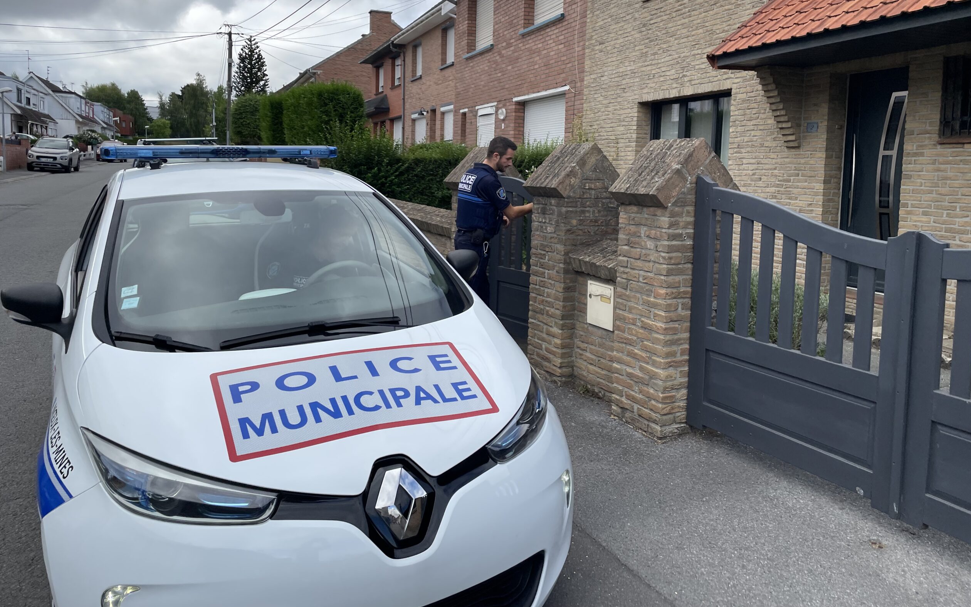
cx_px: 487
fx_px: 741
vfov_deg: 44.3
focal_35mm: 28
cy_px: 240
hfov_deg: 66.5
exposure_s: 1/1770
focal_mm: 4.2
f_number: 1.6
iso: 32
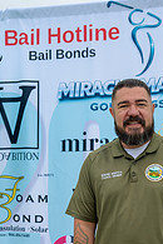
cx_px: 128
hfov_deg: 15.1
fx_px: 611
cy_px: 260
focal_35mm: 90
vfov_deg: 21.6
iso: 100
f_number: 4
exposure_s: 1/200
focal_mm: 39
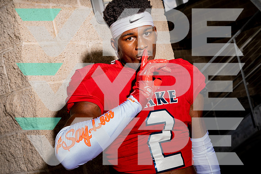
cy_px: 87
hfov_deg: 40.3
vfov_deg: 27.5
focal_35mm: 49
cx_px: 130
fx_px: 355
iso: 100
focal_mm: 49
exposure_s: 1/250
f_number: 7.1
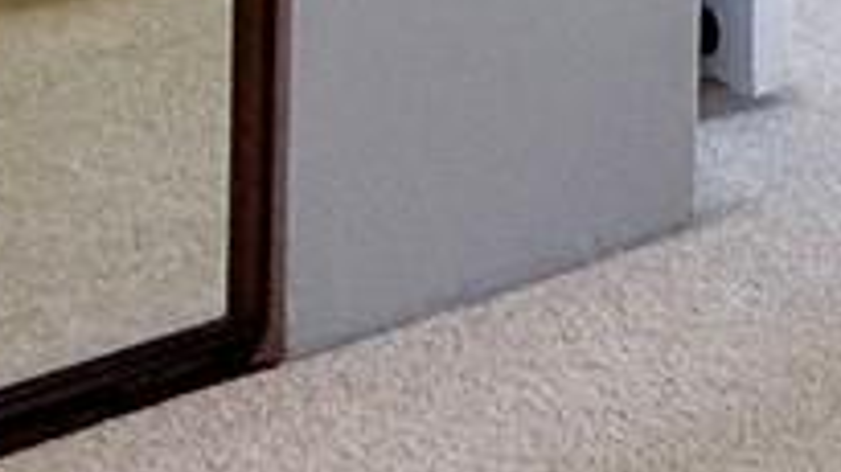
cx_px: 2498
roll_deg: -0.9
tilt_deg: +0.3
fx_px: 2652
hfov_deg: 11.3
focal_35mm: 119
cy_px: -1067
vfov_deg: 8.2
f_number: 2.2
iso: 50
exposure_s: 1/185
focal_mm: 2.22
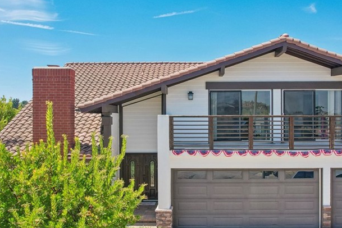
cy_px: 116
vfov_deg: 35.9
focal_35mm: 37
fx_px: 351
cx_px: 192
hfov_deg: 51.8
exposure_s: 1/1600
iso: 150
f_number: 2.8
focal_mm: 8.4
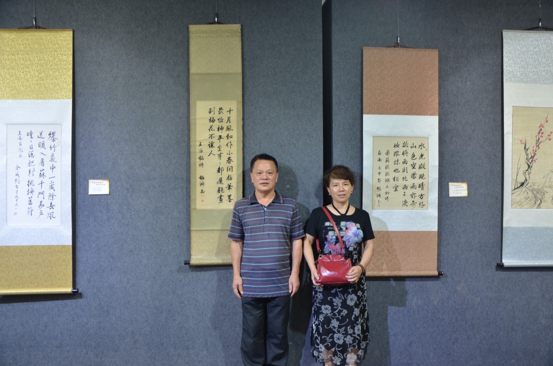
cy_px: 183
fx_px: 506
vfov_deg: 39.8
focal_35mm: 33
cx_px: 276
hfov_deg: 57.3
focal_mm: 22
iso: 200
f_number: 3.8
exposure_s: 1/13
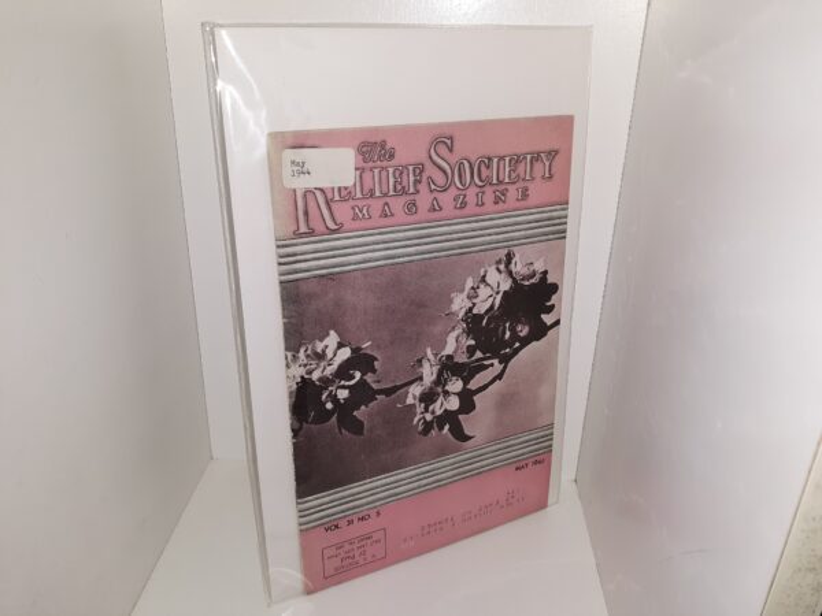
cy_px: 308
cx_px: 411
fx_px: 665
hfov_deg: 63.4
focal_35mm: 28
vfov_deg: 49.7
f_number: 1.7
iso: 40
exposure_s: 1/148
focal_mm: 3.7
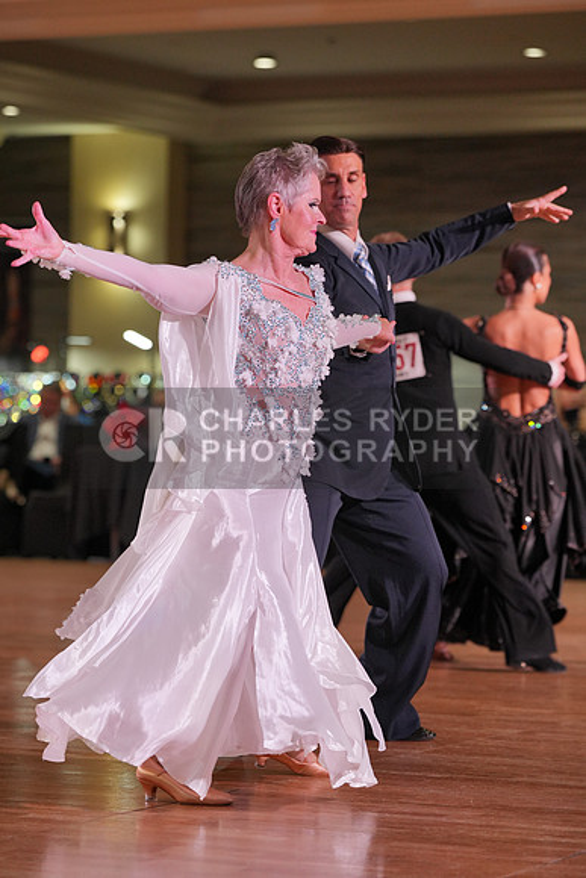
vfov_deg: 16.3
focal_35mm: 126
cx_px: 293
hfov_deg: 10.9
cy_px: 439
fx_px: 3074
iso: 2000
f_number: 4
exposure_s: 1/500
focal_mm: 126
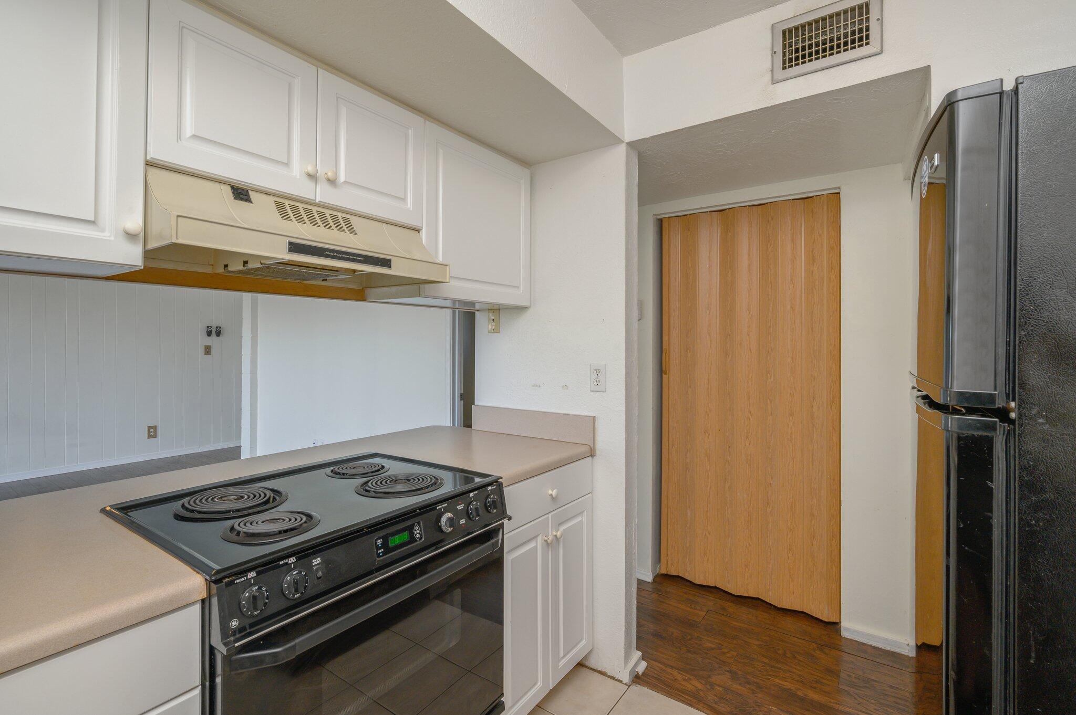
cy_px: 358
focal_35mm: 16
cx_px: 538
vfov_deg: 73.7
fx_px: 478
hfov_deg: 96.8
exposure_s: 1/30
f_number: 9
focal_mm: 16
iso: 200
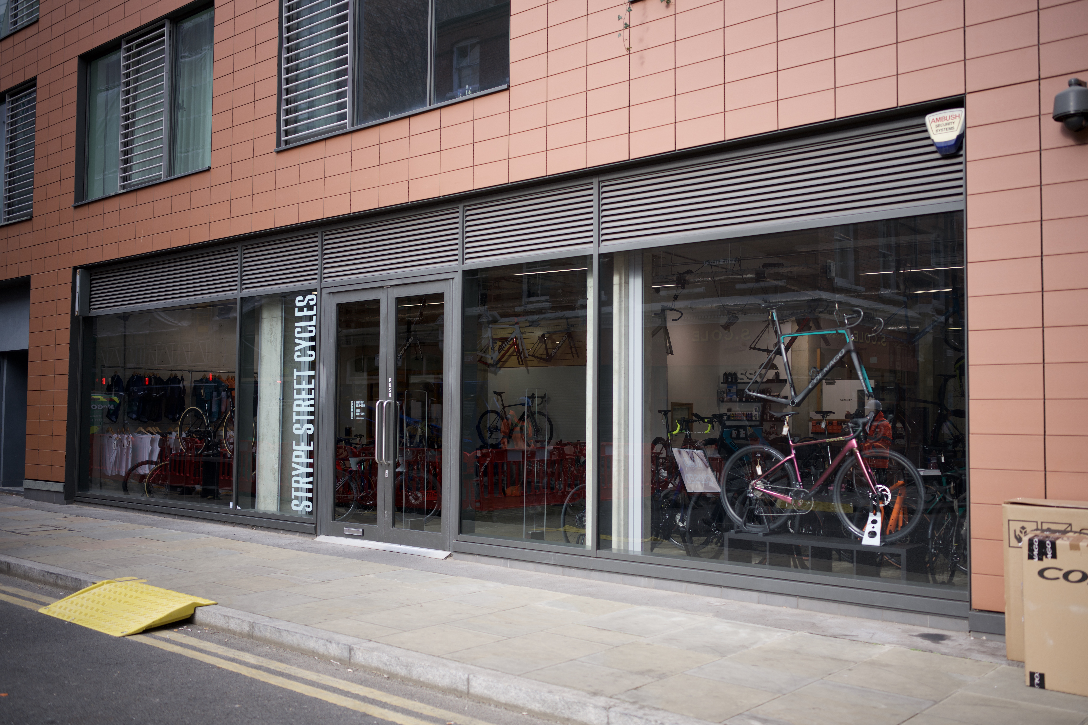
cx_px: 544
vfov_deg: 37.9
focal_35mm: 35
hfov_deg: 54.4
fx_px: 1058
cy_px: 362
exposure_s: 1/640
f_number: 1.8
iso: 100
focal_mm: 35
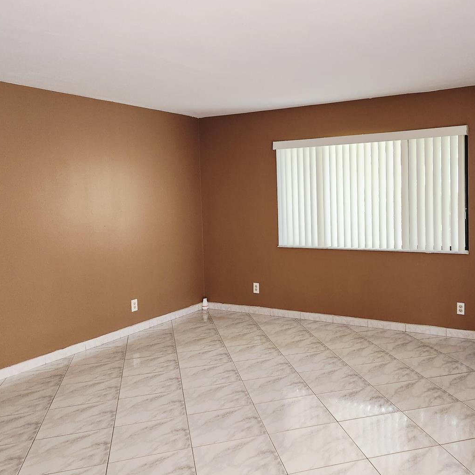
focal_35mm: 32
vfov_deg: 51.0
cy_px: 214
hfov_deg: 50.3
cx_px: 309
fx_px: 497
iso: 500
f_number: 1.8
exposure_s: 1/120
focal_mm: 5.4
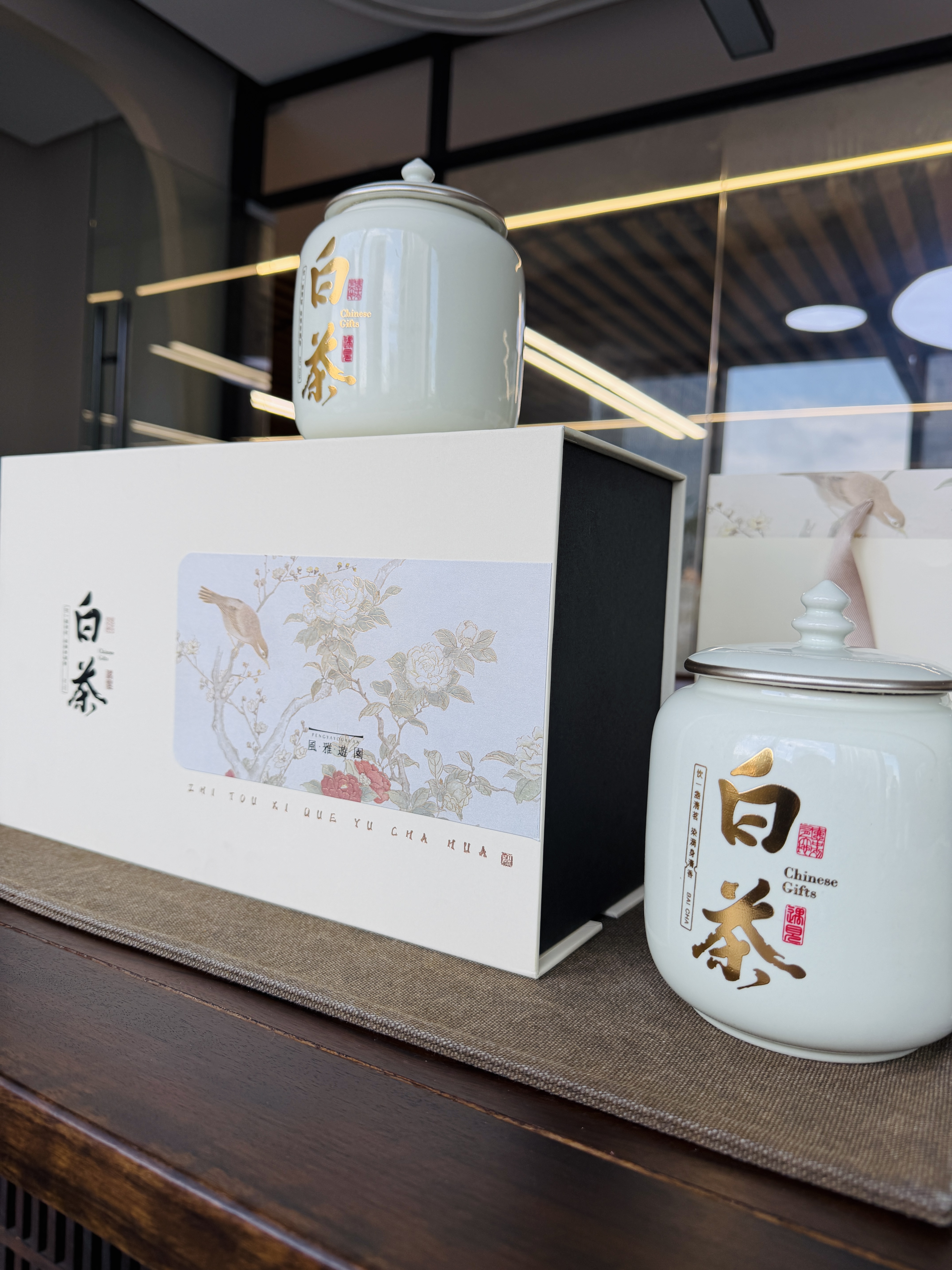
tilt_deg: -2.7
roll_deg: -3.2
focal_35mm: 24
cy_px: 635
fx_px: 880
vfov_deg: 71.6
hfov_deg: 56.8
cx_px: 476
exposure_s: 1/180
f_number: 1.78
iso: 64
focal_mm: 6.76
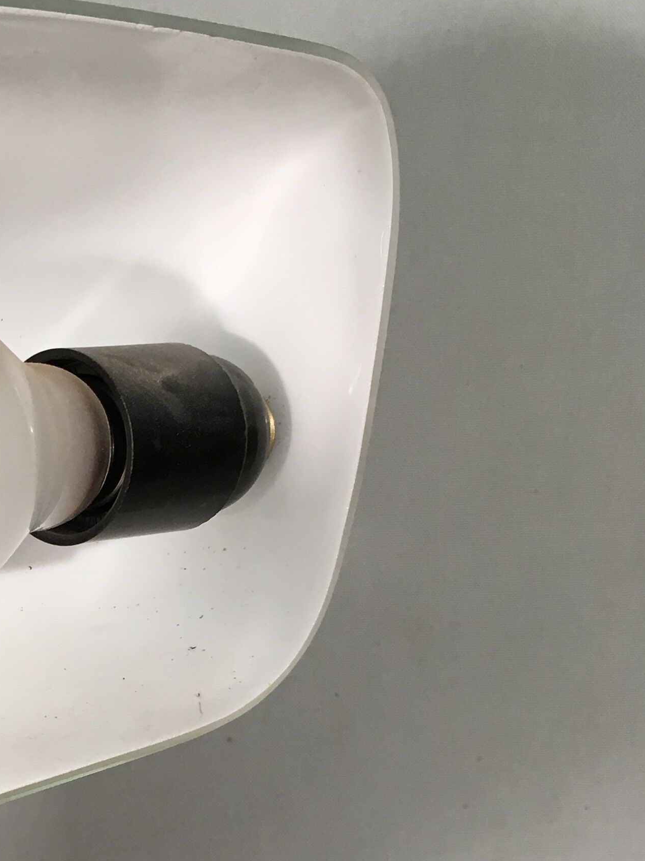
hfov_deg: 20.1
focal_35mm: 69
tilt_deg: -13.7
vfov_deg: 27.4
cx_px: -109
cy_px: 733
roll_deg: +1.3
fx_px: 1714
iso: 32
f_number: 2.2
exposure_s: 1/33
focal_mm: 4.15
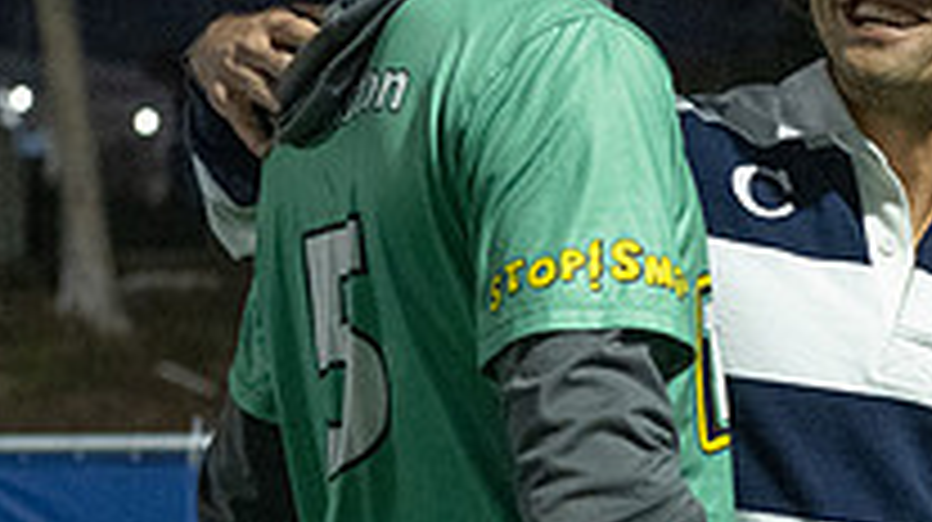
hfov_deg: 8.8
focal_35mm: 244
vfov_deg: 5.0
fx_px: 6025
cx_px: 876
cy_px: 363
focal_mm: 66
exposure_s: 1/320
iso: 6400
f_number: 4.5
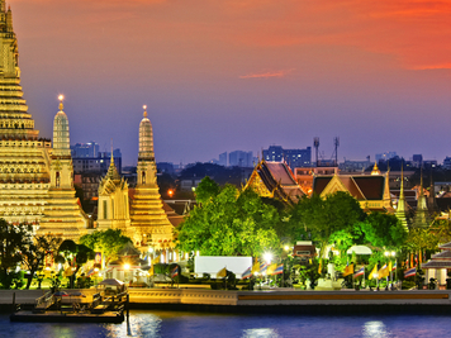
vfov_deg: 13.8
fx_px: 1394
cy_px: 107
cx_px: 113
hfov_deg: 18.3
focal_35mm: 107
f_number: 7.1
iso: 200
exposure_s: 1/1.6
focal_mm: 72
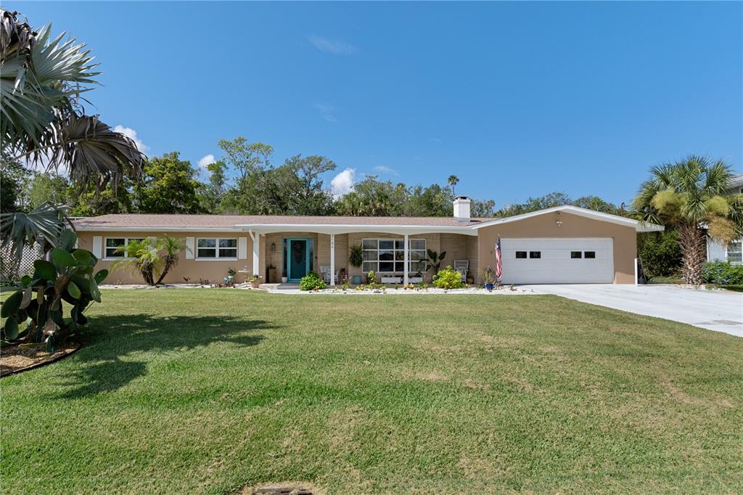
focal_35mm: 20
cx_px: 372
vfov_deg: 63.2
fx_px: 402
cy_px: 248
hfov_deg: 85.4
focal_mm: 13
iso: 250
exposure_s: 1/800
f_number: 8
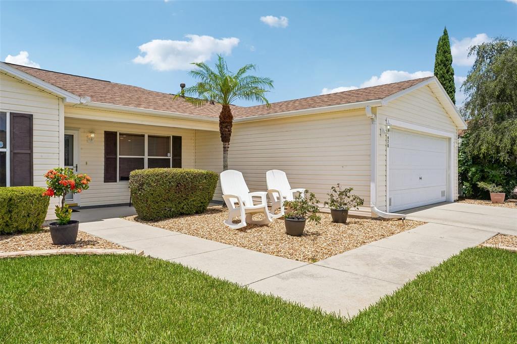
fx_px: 345
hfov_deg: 73.8
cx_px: 258
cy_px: 172
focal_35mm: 24
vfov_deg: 53.1
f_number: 20
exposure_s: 1/100
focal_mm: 24
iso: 100
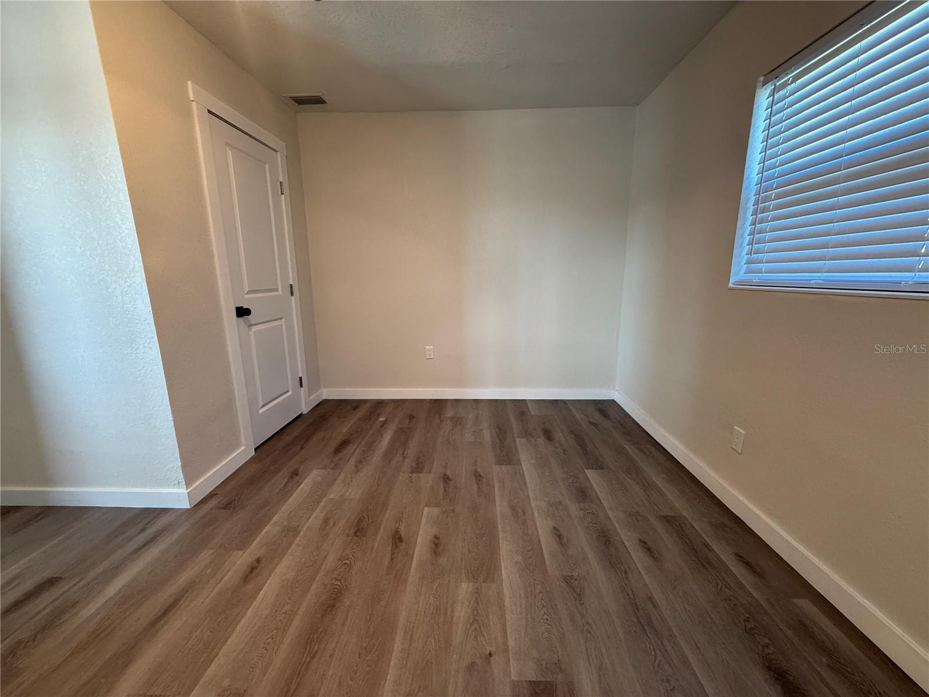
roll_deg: +0.4
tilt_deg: -11.3
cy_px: 348
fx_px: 376
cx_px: 464
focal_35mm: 14
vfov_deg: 85.7
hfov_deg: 102.1
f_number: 2.2
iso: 250
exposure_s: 1/60
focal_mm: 2.22
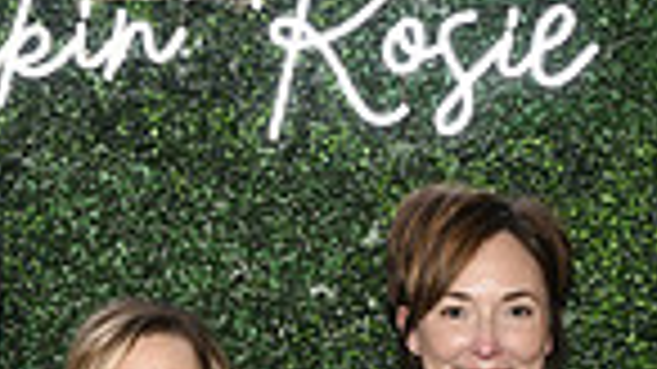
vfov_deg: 9.6
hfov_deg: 17.7
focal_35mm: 121
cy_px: 646
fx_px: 2107
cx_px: 243
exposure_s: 1/60
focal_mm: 29
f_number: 6.3
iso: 500
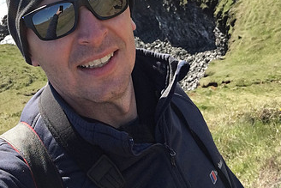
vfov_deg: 22.5
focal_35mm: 57
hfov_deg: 34.9
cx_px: 110
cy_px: -16
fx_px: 445
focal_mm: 2.65
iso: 32
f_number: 2.2
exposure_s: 1/867
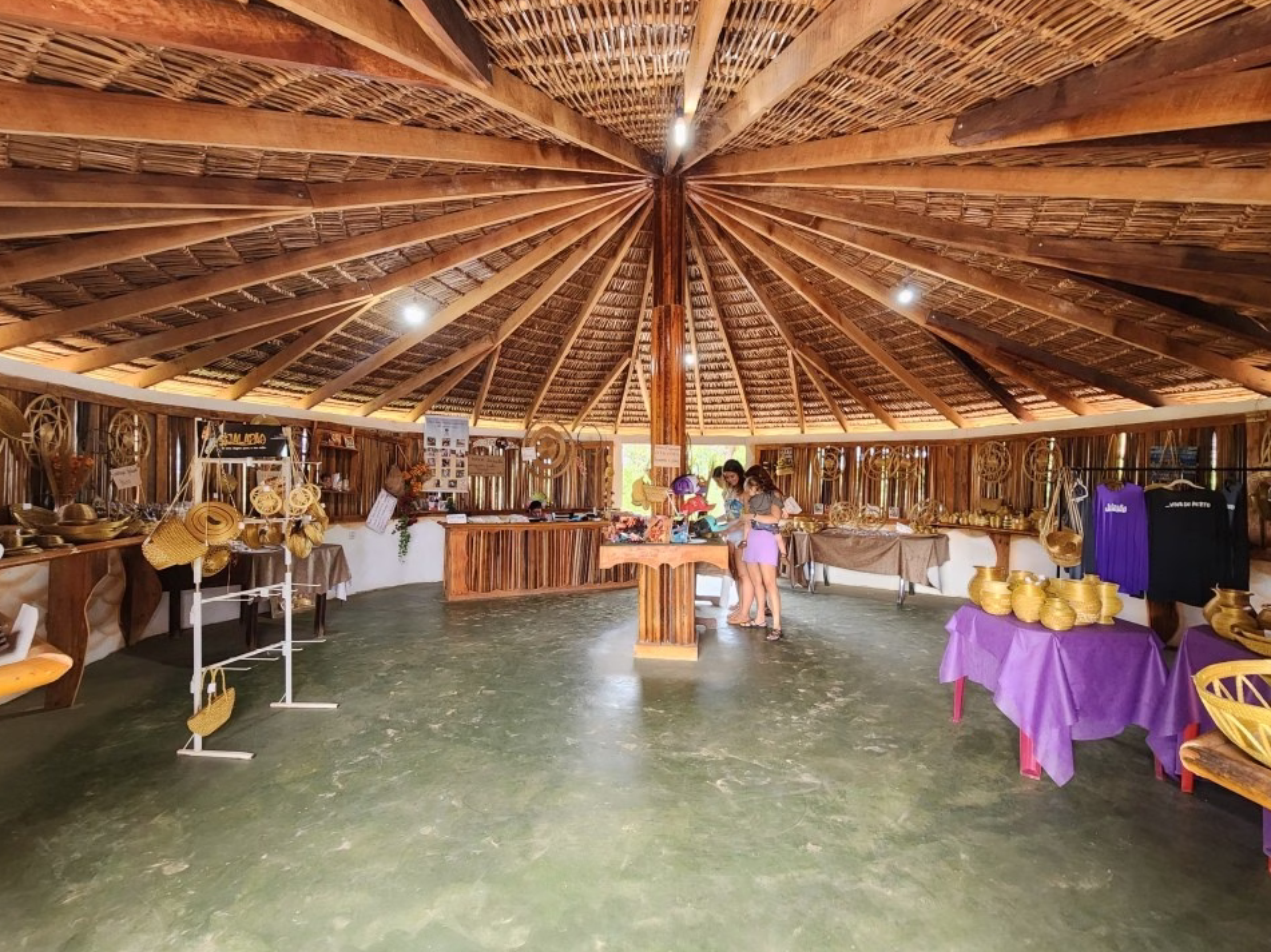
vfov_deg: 85.7
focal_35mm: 14
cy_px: 482
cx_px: 654
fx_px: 514
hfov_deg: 102.0
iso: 250
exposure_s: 1/60
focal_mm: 2.2
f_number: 2.2
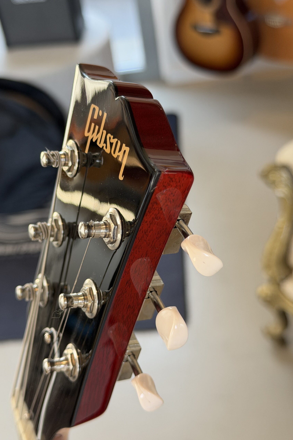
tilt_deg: -41.3
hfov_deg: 27.0
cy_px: 220
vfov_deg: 39.6
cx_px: 136
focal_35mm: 50
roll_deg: +10.1
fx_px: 610
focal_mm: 6.76
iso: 100
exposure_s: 1/75
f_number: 1.78
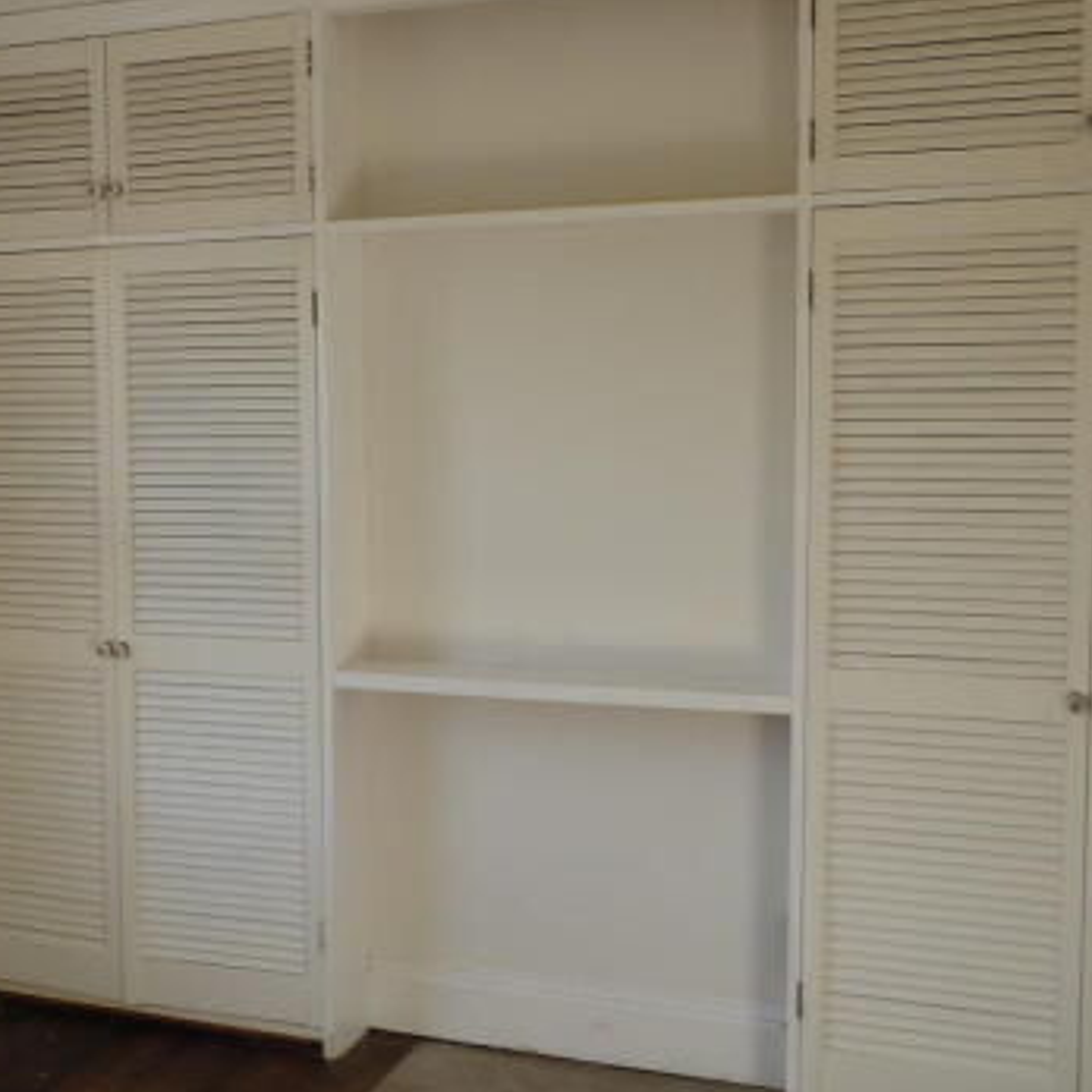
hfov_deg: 39.0
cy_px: 552
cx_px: 423
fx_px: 1535
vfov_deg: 39.2
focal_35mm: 43
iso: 160
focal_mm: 5
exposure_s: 1/160
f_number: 3.5
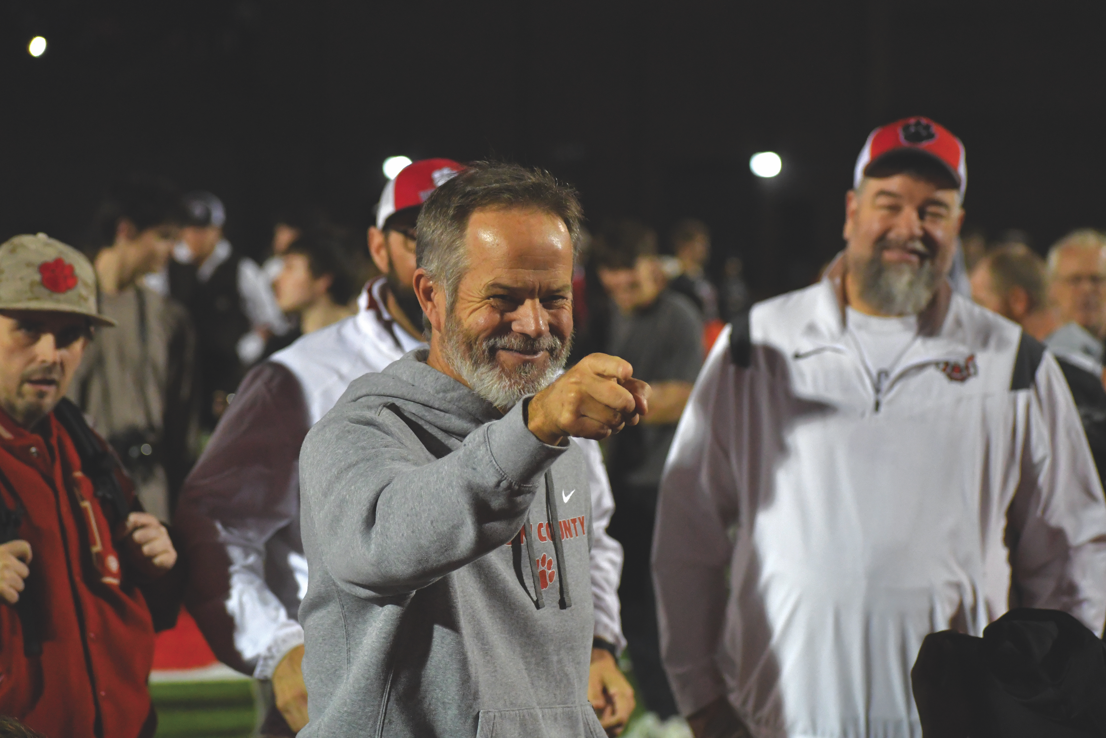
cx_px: 553
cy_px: 369
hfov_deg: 13.1
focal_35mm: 157
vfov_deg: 8.7
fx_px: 4823
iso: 5600
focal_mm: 105
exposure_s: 1/500
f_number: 4.8
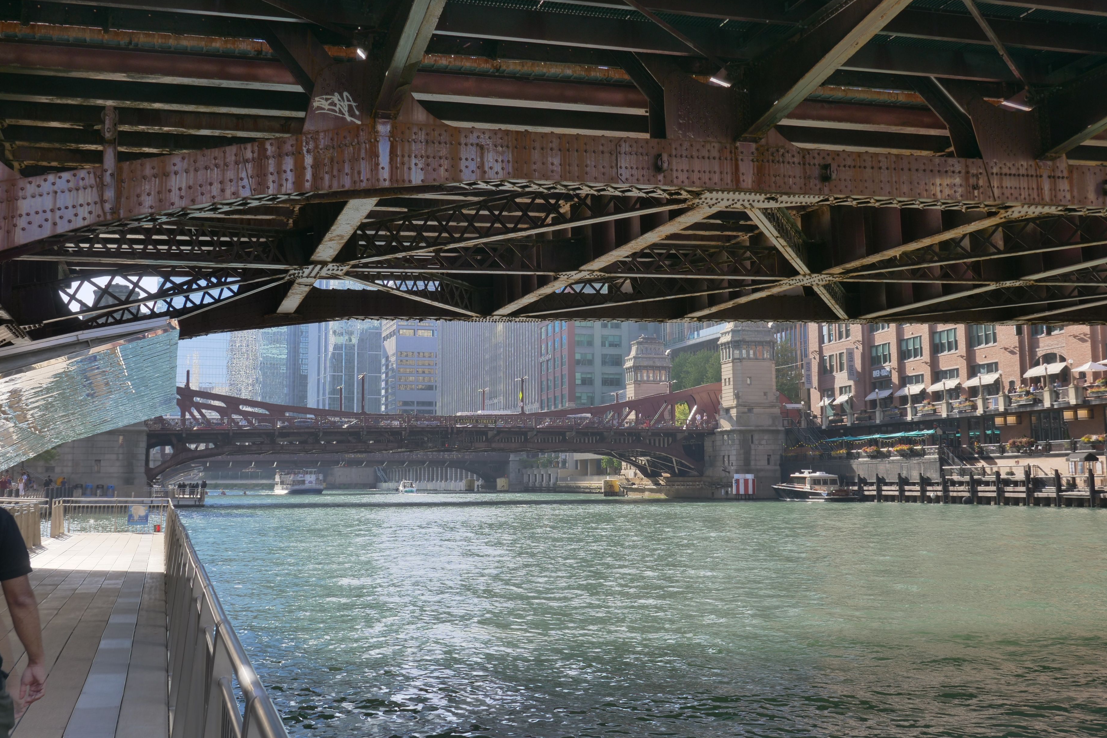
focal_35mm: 38
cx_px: 560
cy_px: 332
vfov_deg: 35.0
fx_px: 1168
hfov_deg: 50.7
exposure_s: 1/320
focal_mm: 18
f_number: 4.5
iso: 200
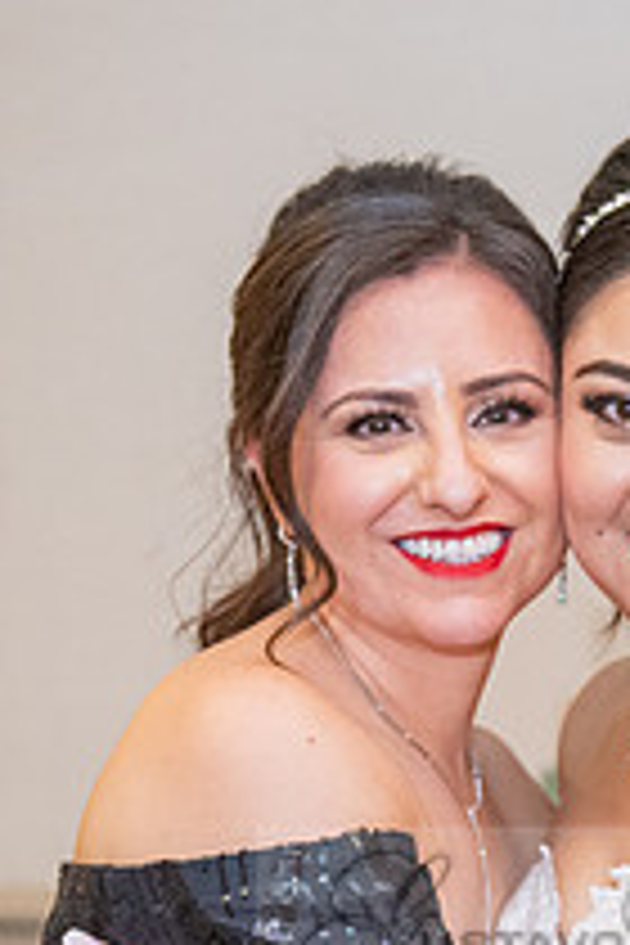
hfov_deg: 8.2
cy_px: 871
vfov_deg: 12.2
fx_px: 4383
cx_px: 701
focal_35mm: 167
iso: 1600
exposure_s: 1/160
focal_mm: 48
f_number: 2.8
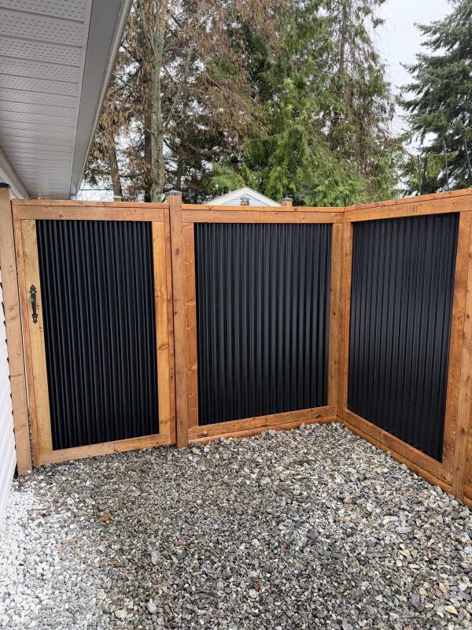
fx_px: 436
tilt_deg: -9.3
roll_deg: +0.1
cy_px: 315
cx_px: 236
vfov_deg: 71.6
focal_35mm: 24
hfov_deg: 56.8
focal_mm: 6.76
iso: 160
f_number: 1.78
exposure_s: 1/158
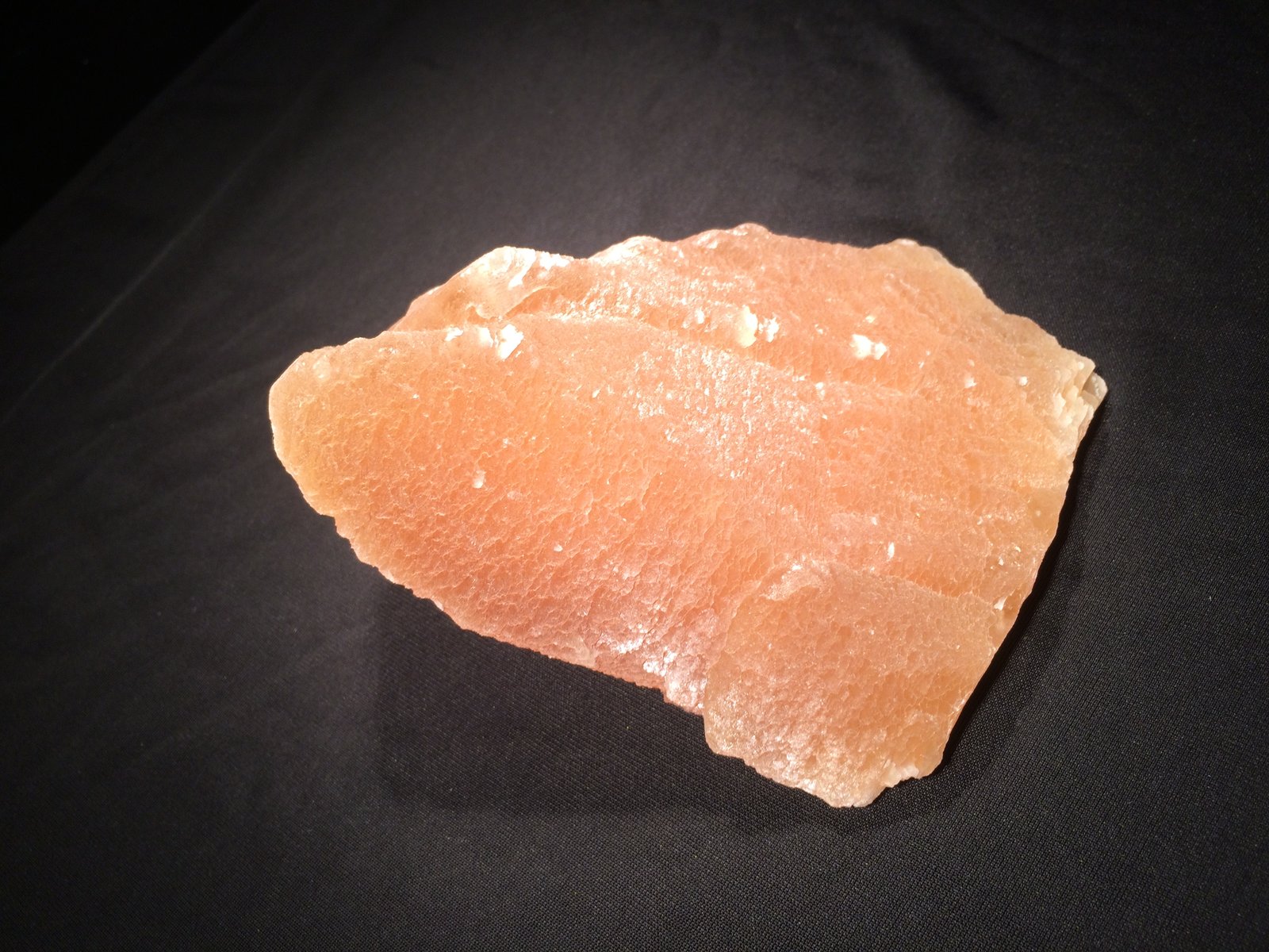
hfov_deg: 61.7
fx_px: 1063
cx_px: 634
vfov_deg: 48.2
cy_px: 476
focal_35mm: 29
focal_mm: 4.15
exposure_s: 1/60
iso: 40
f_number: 2.2
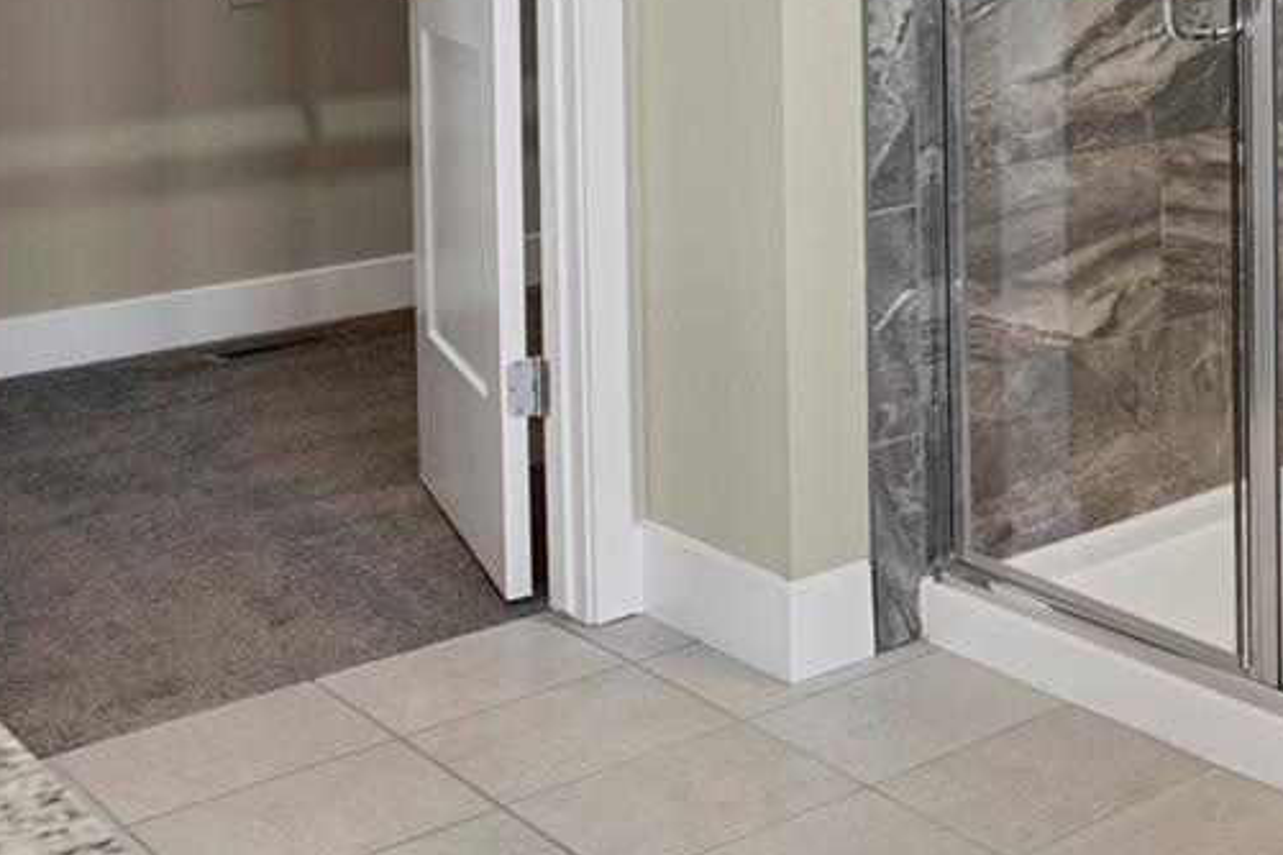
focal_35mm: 55
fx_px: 1960
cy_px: -172
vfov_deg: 22.6
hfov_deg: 28.8
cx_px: 1713
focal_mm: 17
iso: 250
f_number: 8
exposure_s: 1.3
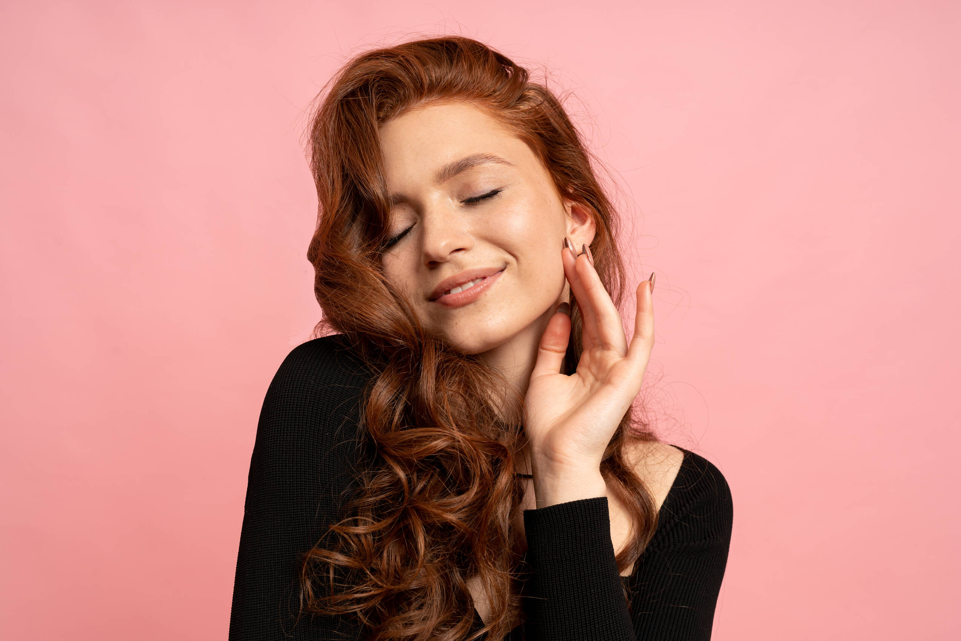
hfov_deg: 54.4
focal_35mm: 35
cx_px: 480
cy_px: 320
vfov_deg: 37.9
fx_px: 934
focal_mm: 35
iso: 100
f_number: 7.1
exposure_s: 1/160
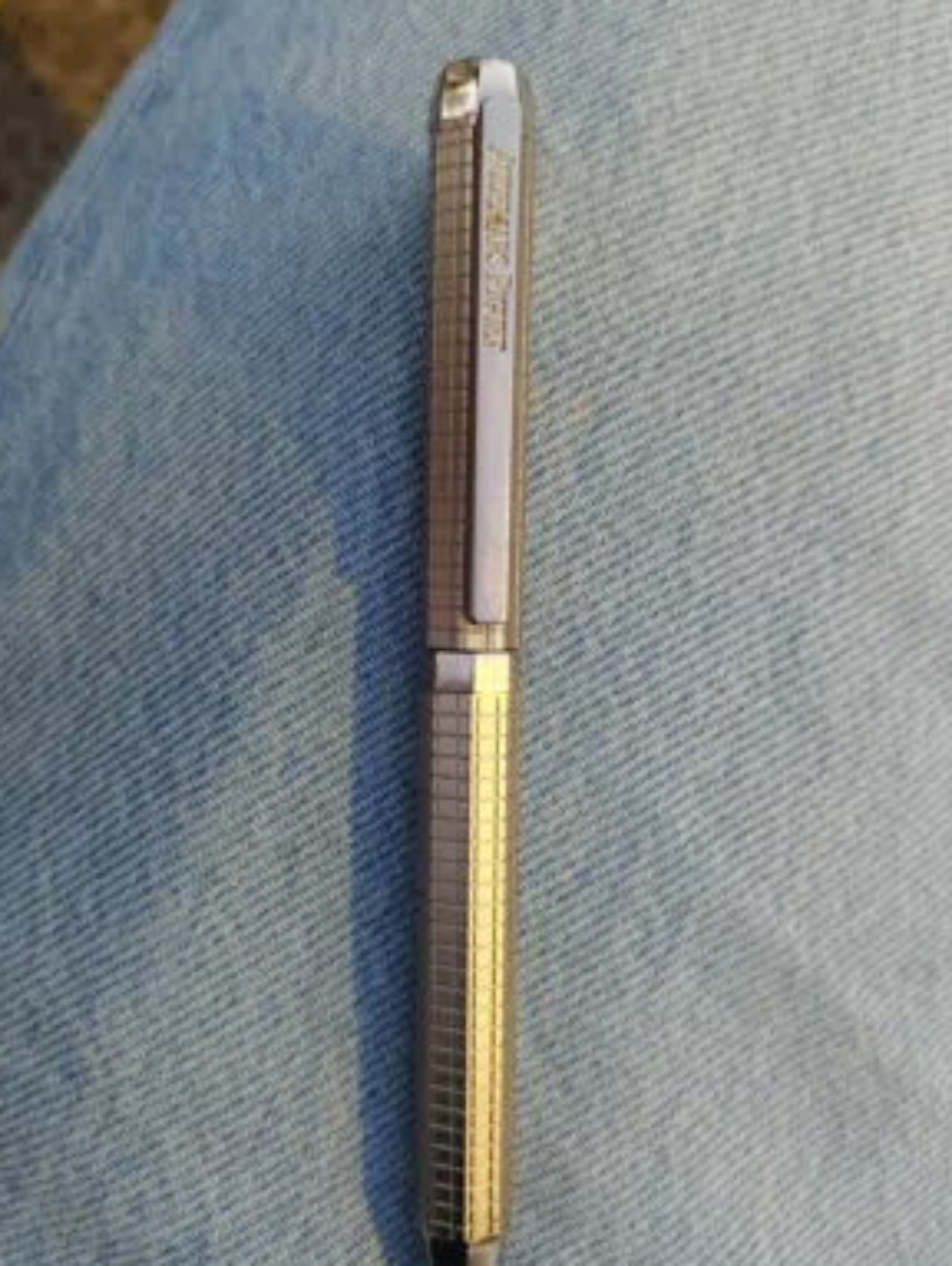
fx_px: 879
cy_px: 625
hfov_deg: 56.9
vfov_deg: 71.5
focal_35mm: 24
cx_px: 476
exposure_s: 1/33.3
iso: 1059
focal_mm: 4.09
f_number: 1.6
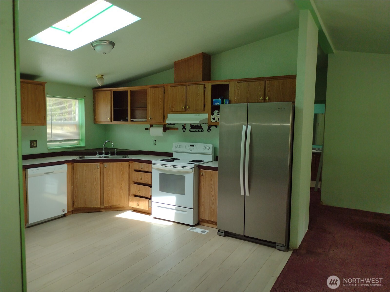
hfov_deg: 65.3
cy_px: 146
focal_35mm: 27
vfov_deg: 51.4
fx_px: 304
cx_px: 195
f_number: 1.7
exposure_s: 1/201
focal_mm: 4.71
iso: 100
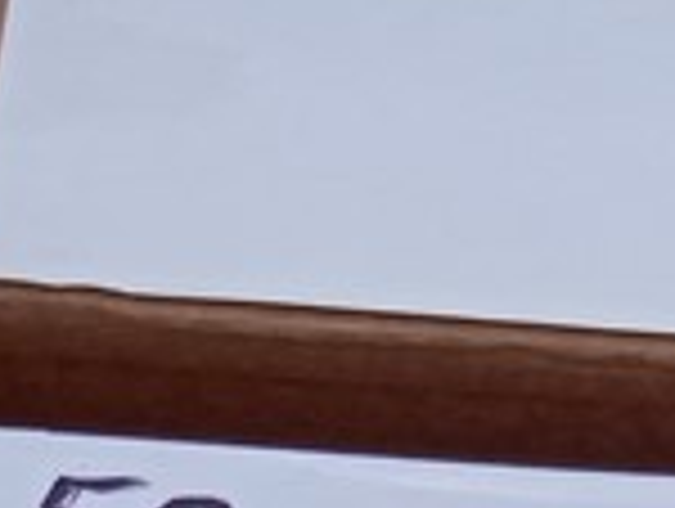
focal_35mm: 177
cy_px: 1677
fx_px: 3457
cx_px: 603
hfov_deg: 11.1
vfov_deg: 7.2
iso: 100
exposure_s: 1/1399
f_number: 1.8
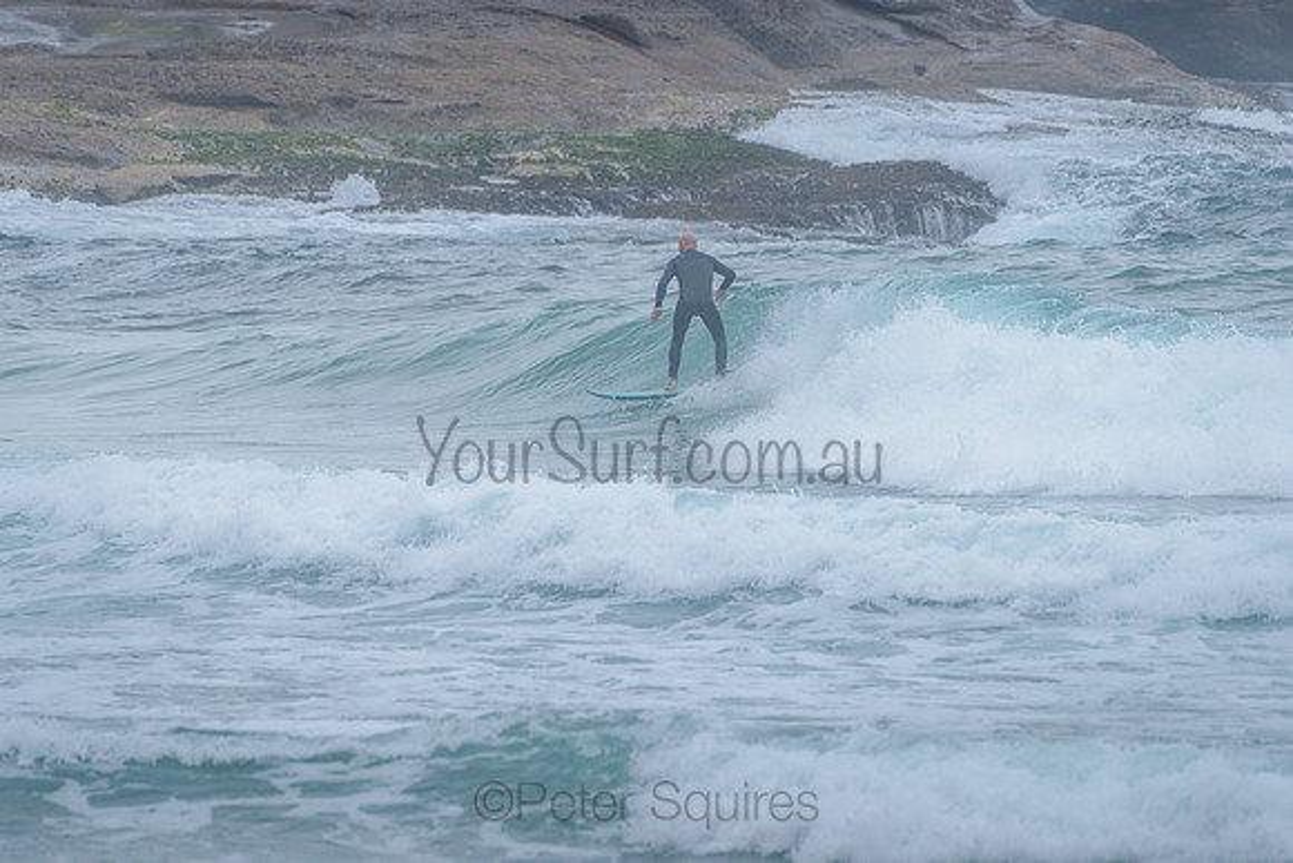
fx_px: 22013
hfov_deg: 3.4
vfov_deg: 2.2
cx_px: 648
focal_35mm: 613
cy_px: 335
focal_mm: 500
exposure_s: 1/1250
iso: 500
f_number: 5.6
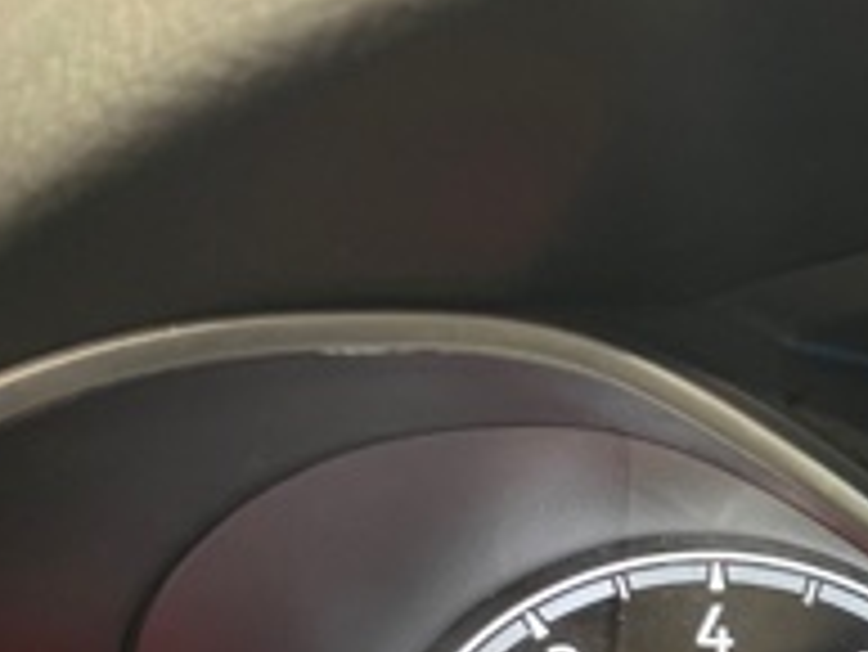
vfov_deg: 16.5
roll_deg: -1.6
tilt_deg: -23.1
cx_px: 1367
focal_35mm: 86
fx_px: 2158
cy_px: 773
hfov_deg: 19.3
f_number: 1.6
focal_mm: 4.2
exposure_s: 1/25
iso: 640
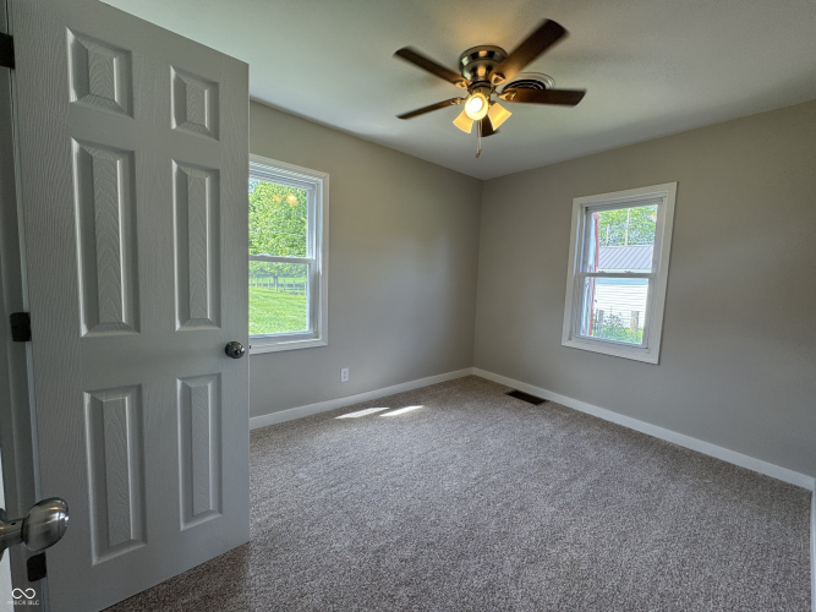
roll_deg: -2.0
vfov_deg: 85.7
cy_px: 306
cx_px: 408
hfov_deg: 102.1
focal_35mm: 14
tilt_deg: -6.6
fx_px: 330
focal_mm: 2.22
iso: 50
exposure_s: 1/120
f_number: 2.2
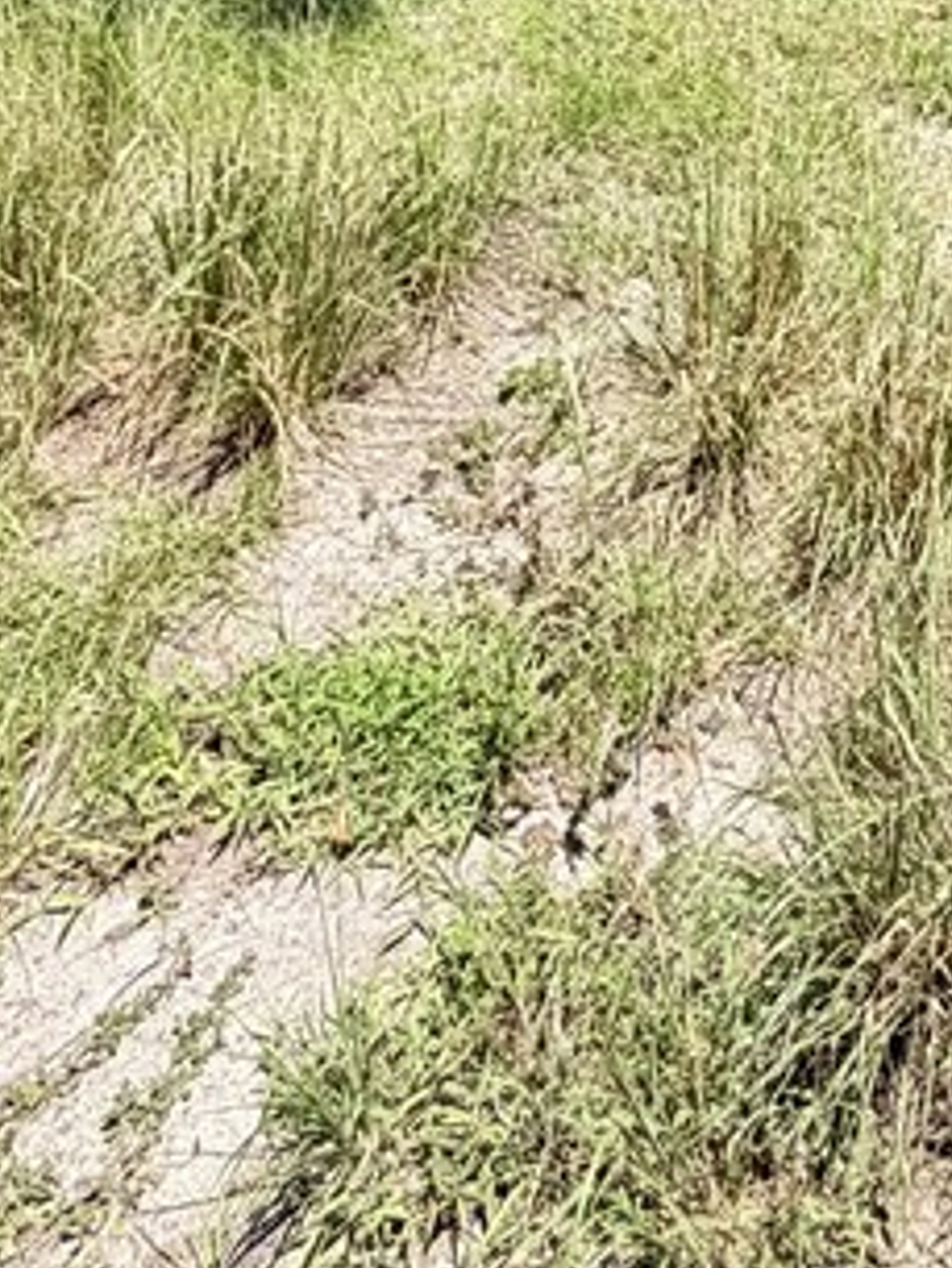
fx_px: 1722
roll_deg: -2.0
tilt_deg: -8.1
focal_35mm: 47
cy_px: -486
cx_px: 989
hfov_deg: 28.6
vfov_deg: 29.8
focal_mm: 2.22
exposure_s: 1/686
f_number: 2.2
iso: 40
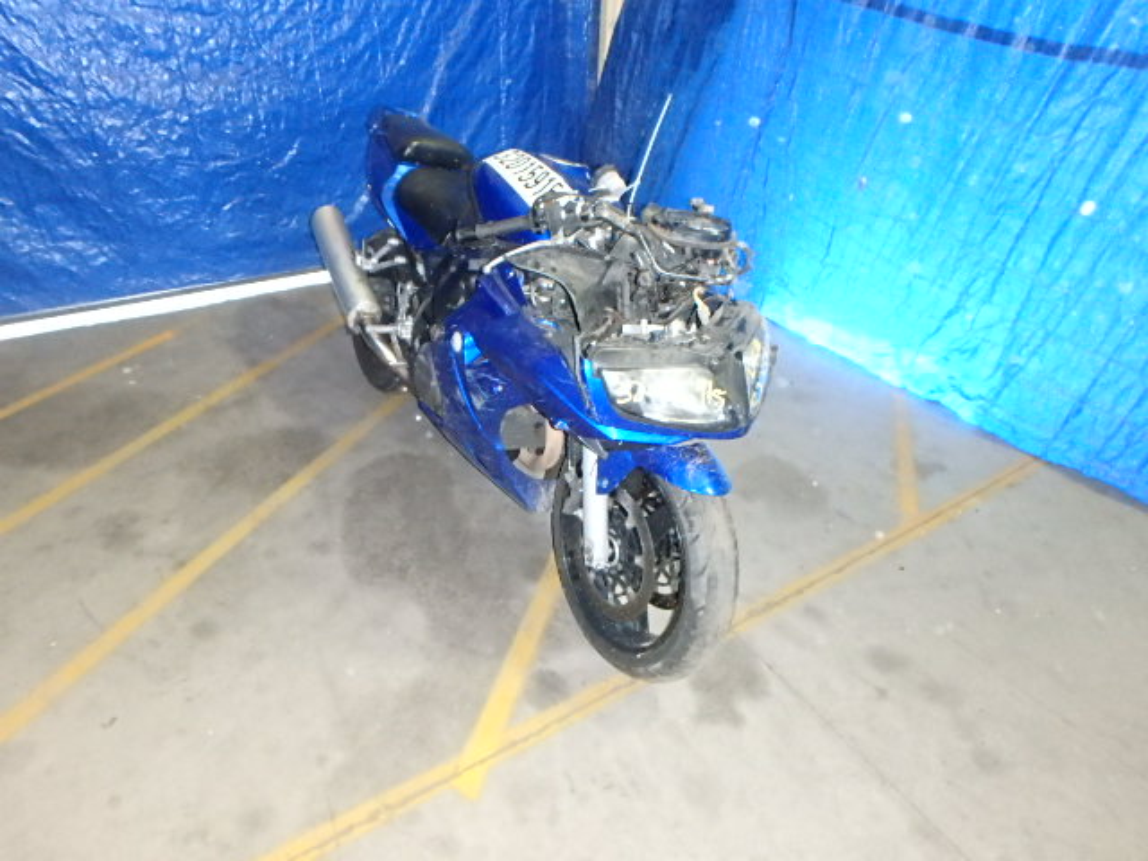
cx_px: 574
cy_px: 430
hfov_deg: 79.0
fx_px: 696
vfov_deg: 63.4
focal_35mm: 21
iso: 1600
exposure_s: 1/30
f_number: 6
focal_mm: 3.7
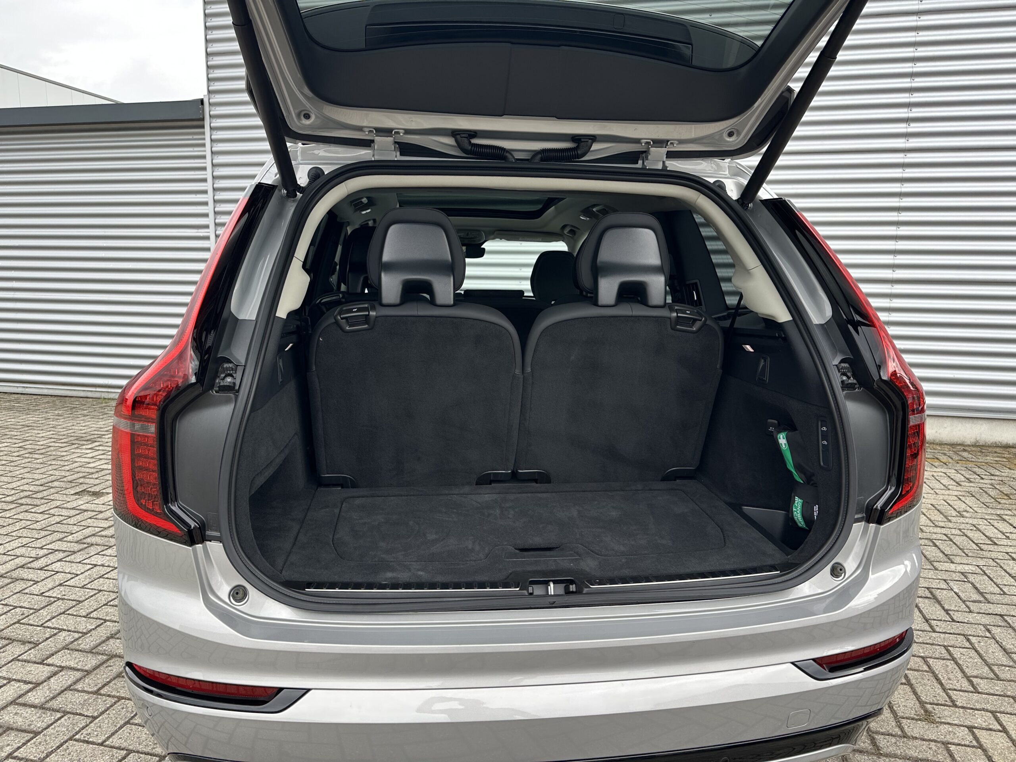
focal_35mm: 24
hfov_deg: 71.6
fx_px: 704
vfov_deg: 56.8
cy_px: 381
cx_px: 508
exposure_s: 1/767
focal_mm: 6.86
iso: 80
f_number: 1.78
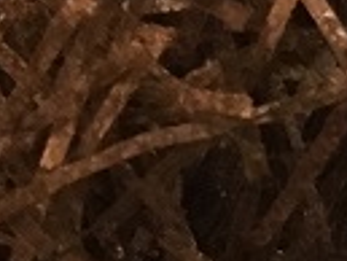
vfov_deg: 10.9
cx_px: 195
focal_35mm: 136
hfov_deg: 14.5
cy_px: 100
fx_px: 1365
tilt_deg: -59.2
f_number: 2.2
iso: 1000
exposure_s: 1/15
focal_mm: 4.15
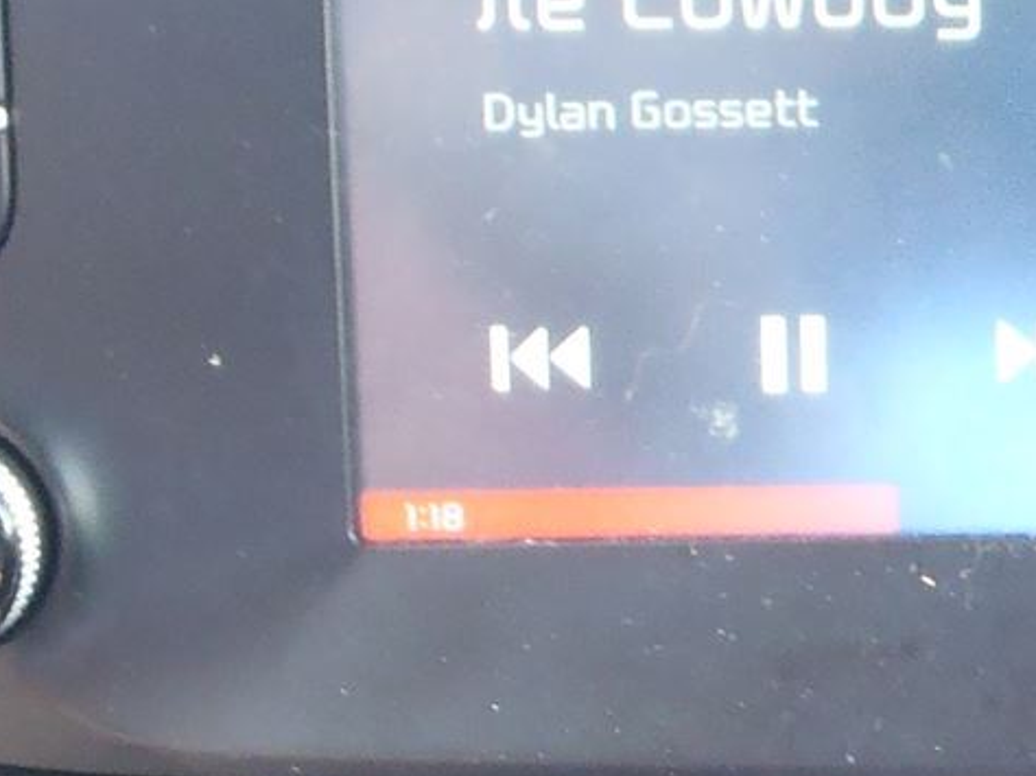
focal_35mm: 121
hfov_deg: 15.9
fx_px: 3619
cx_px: 1075
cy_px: 837
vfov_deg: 12.1
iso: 200
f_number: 3.5
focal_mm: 5
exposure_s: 1/20
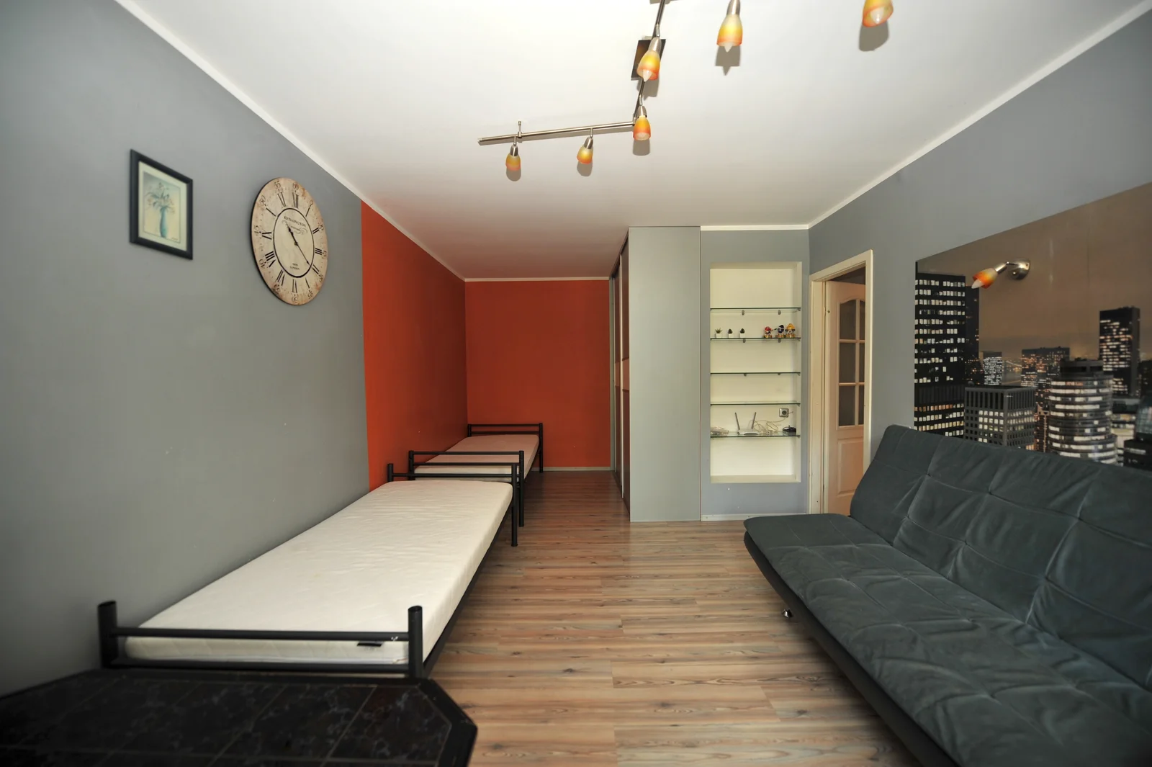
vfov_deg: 81.1
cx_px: 576
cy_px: 384
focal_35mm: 14
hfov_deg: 104.3
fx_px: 448
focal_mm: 14
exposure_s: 1/60
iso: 200
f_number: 2.8
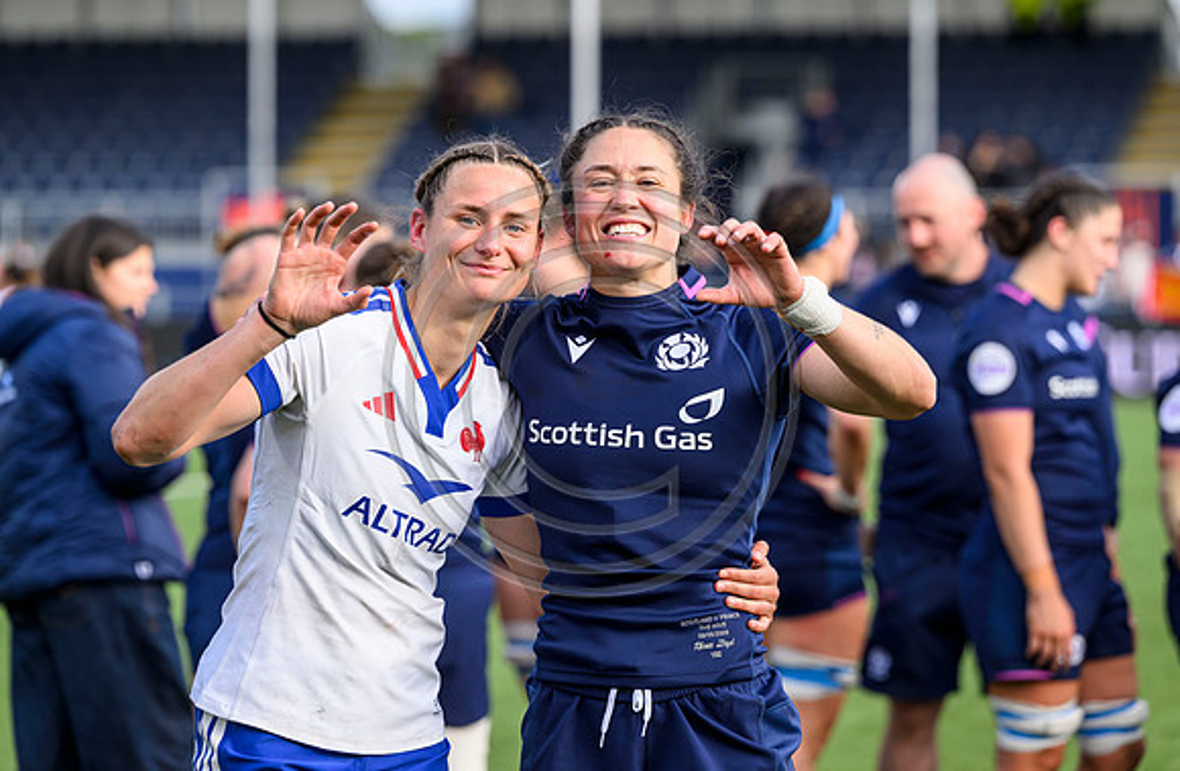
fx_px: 6093
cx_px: 646
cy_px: 341
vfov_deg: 7.2
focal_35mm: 187
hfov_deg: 11.1
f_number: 4
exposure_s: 1/1250
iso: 500
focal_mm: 170
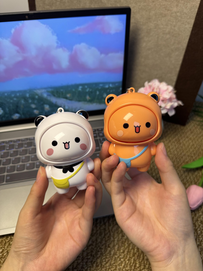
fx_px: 188
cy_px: 136
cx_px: 102
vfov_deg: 71.6
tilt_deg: -48.0
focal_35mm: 24
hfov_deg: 56.8
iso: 64
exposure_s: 1/100
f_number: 1.78
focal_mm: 6.76
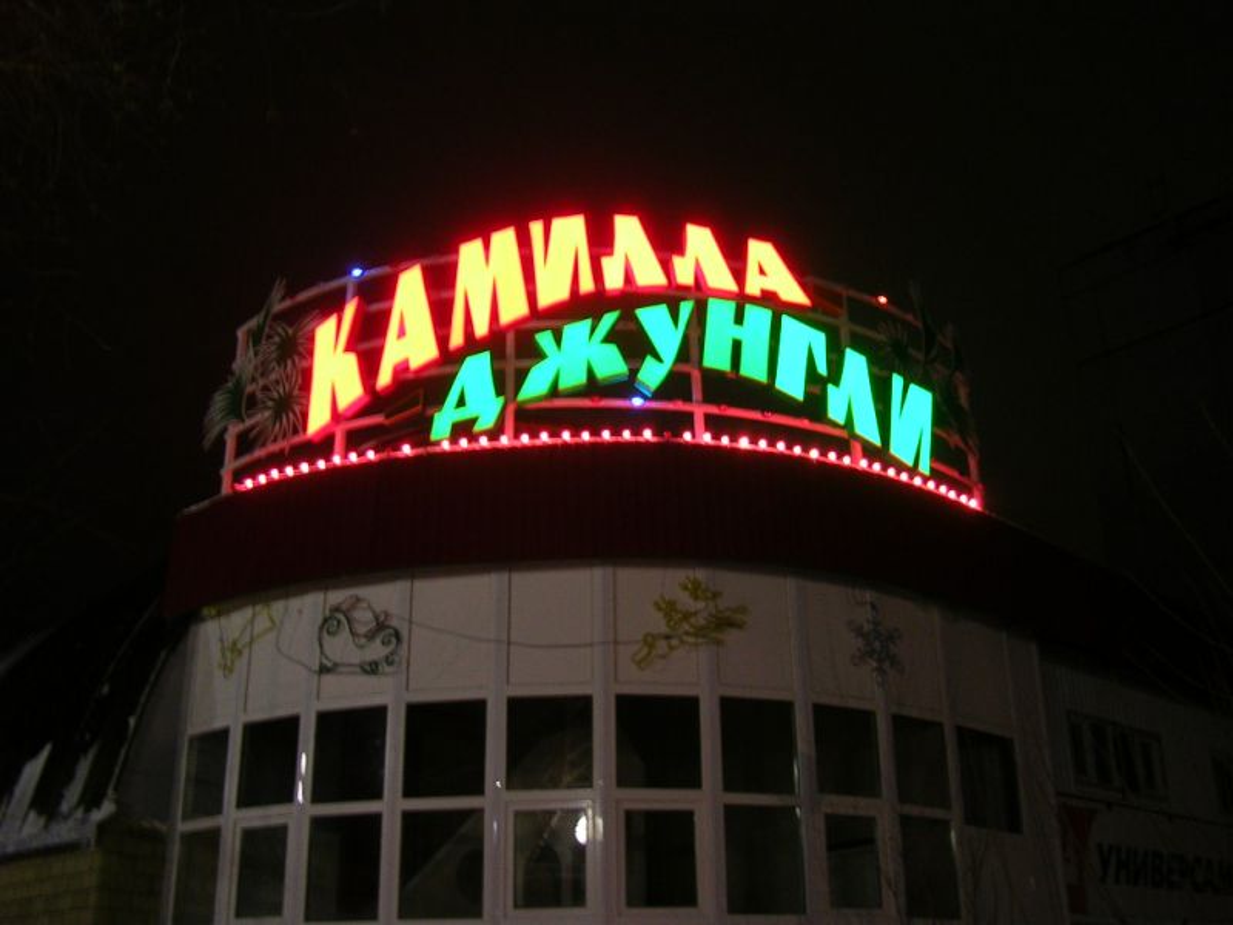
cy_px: 462
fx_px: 1354
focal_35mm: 38
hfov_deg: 49.0
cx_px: 616
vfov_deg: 37.7
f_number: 2.8
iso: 65
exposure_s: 1/4
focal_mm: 5.8
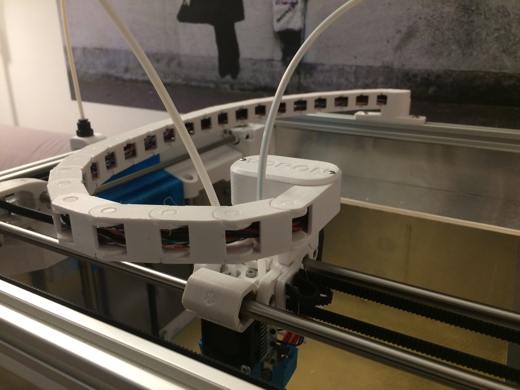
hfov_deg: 61.7
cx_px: 260
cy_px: 195
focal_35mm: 29
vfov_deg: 48.2
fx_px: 436
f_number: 2.2
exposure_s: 1/33
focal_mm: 4.15
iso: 250
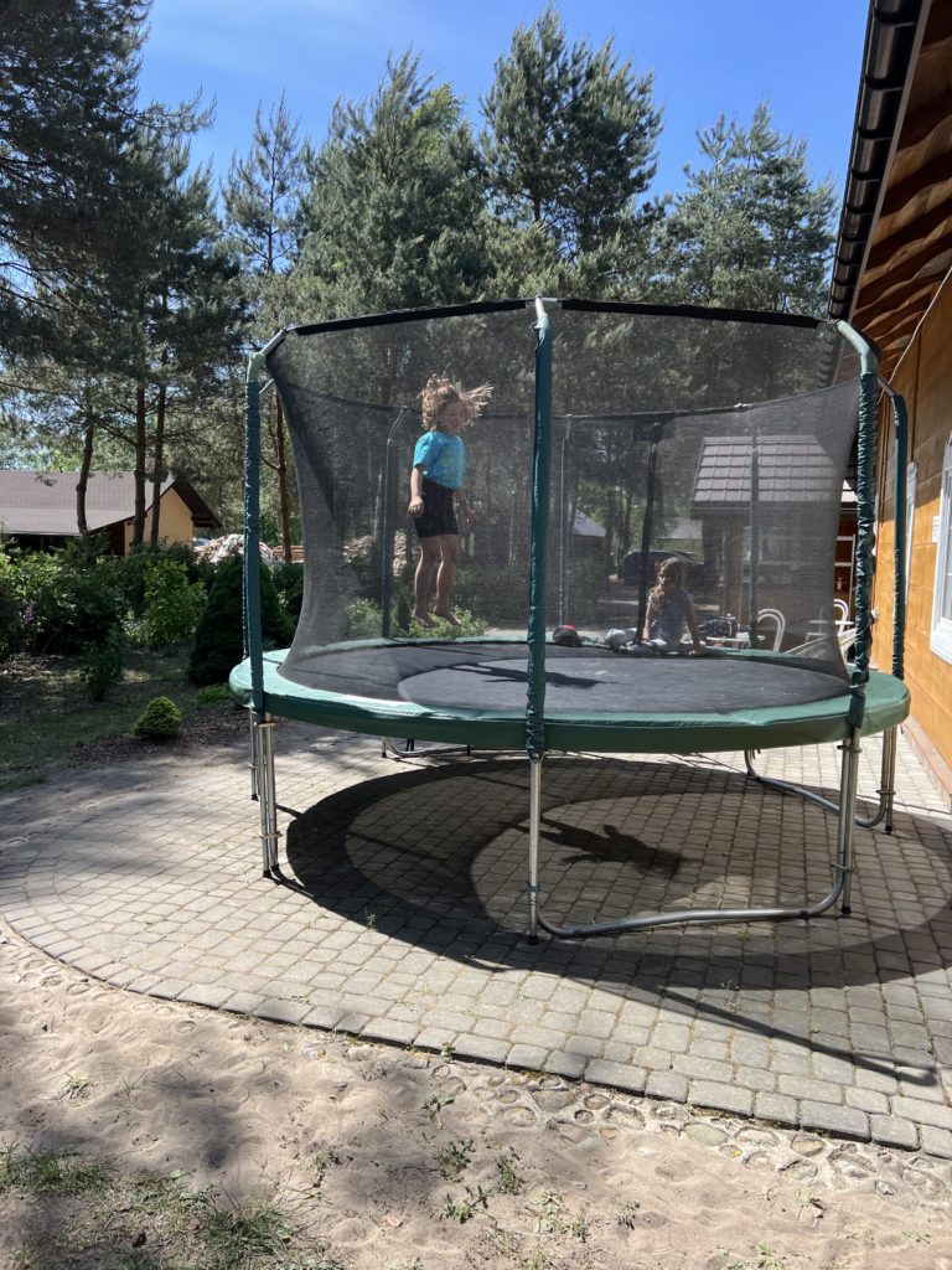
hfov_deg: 53.1
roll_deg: -2.5
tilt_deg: -8.4
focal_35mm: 26
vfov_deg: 67.3
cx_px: 476
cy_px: 635
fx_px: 953
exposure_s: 1/1488
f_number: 1.5
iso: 50
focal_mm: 5.7
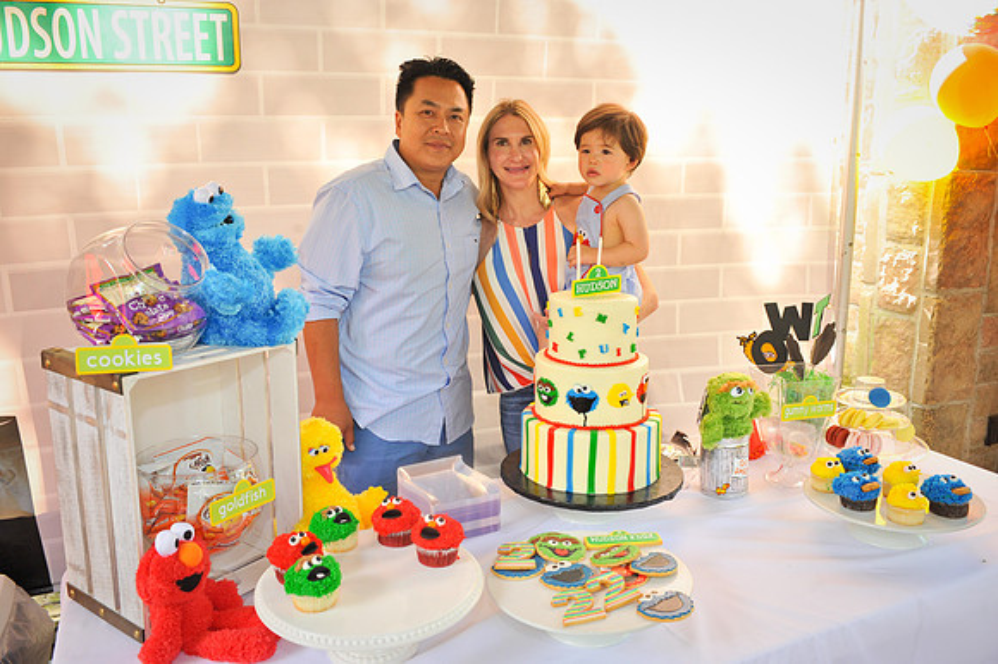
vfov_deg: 46.4
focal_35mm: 28
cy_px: 332
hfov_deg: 65.5
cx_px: 499
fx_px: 776
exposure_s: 1/160
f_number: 5.6
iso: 1250
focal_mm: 28
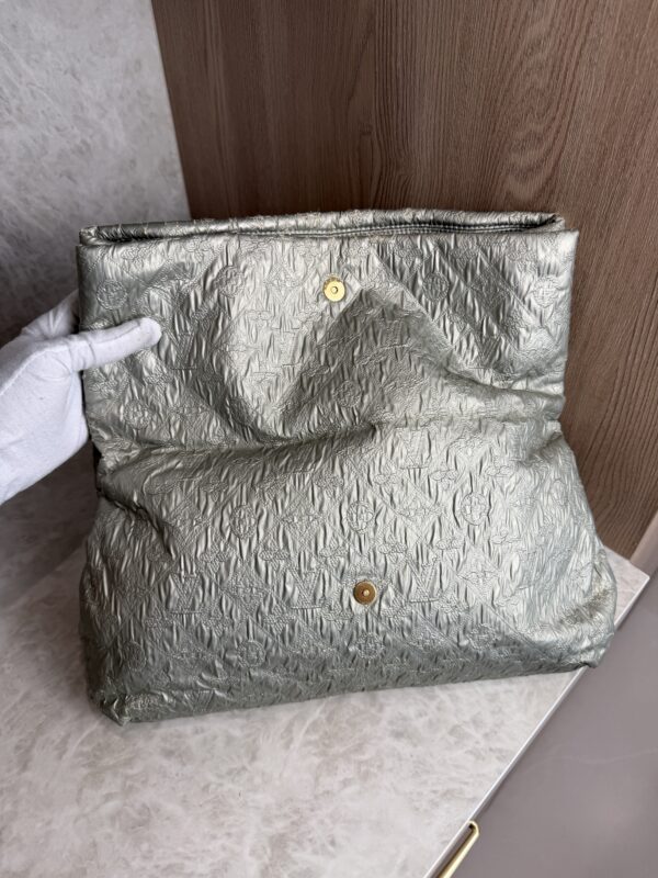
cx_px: 329
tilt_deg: -44.4
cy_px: 439
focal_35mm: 24
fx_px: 608
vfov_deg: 71.6
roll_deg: +2.4
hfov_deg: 56.8
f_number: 1.78
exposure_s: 1/120
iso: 50
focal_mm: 6.76
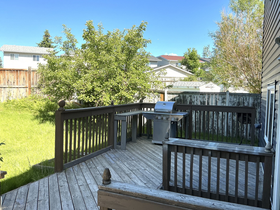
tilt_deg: -3.8
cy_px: 105
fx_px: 235
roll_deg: -0.2
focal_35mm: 29
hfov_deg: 61.7
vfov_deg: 48.2
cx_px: 140
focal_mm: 3
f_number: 1.8
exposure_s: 1/816
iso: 25
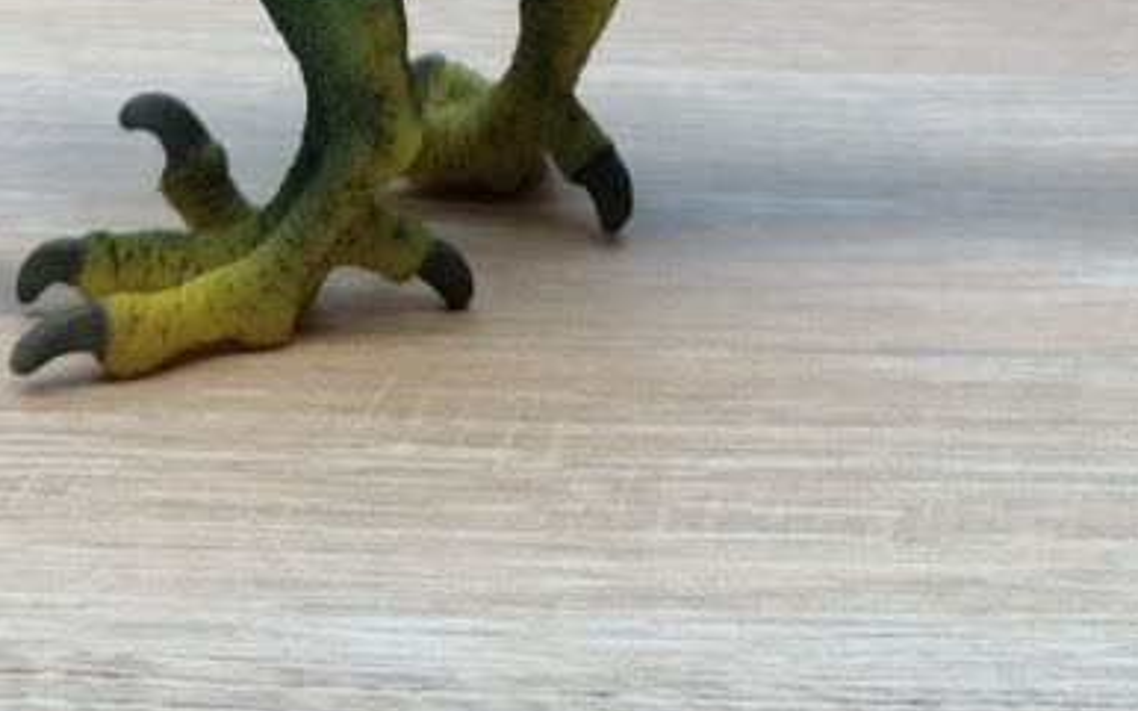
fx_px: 2356
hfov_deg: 27.1
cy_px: -375
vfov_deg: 15.7
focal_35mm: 76
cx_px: 634
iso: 64
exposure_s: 1/100
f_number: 1.8
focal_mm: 3.95
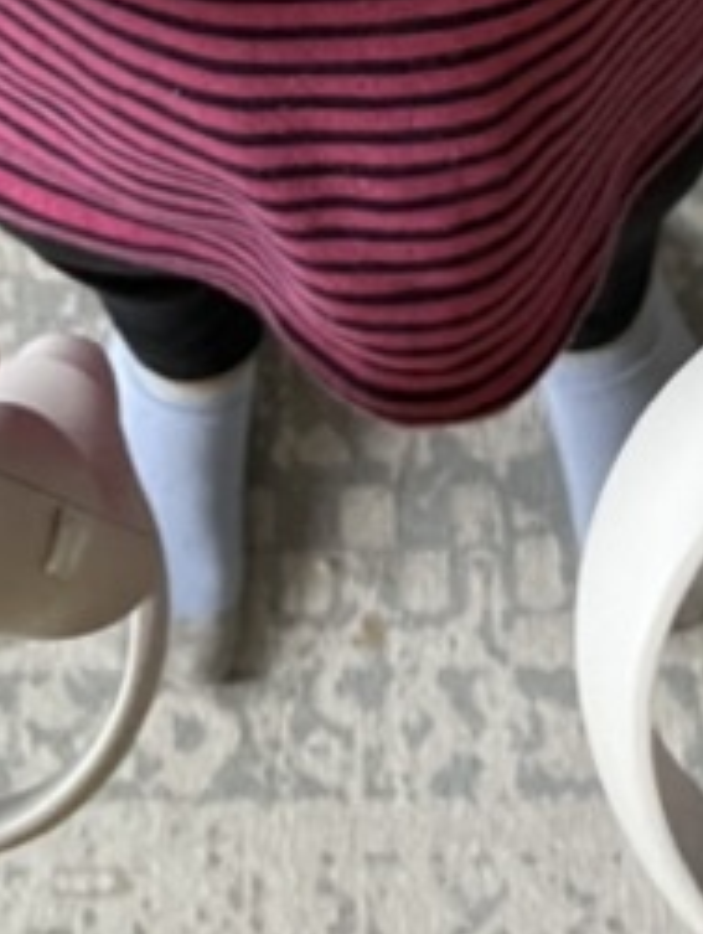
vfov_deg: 16.3
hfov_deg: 14.0
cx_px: 355
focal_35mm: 106
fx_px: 2863
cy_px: -610
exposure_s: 1/60
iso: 320
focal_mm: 4.2
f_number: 1.6
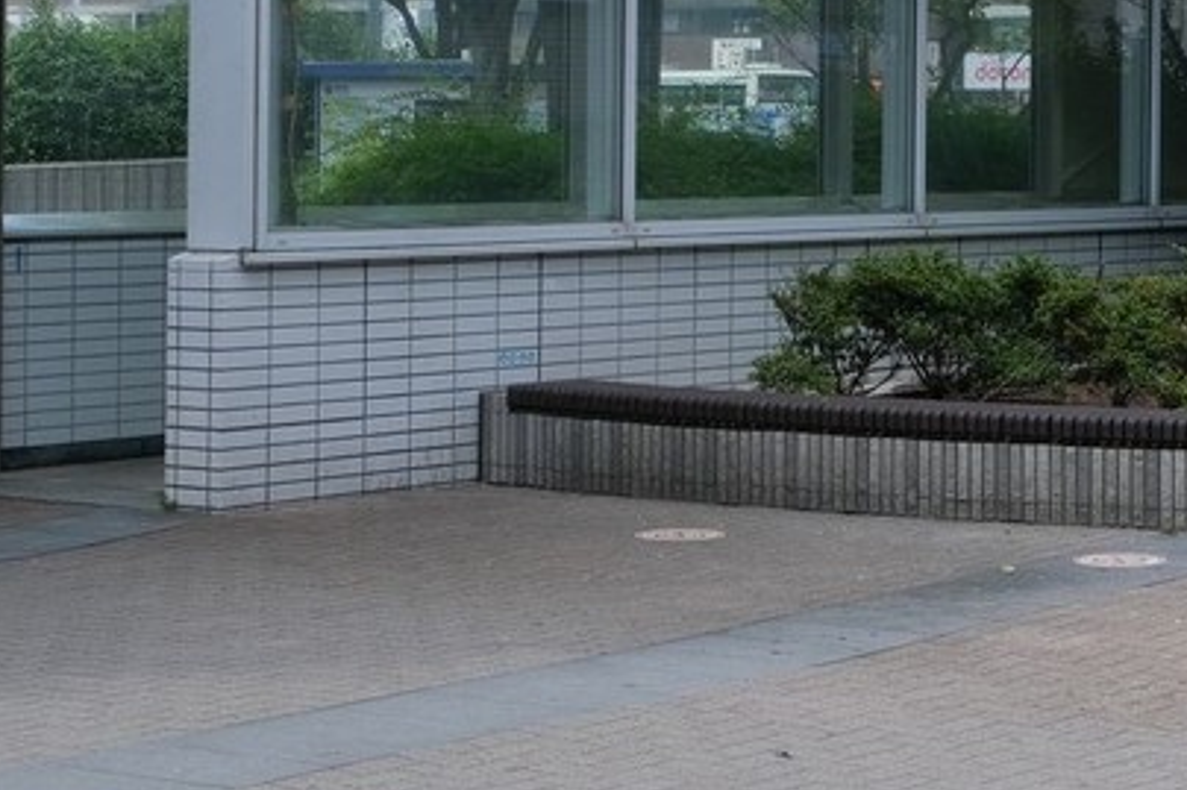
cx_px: 1269
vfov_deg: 12.7
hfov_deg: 18.5
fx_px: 3526
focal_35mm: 107
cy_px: 44
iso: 640
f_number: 13
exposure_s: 1/110
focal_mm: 24.3
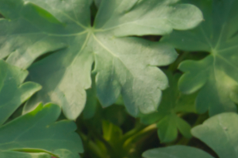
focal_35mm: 322
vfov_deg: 4.3
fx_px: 2127
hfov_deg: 6.3
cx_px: -200
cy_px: -8
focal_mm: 55
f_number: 16
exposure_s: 1/100
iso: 800
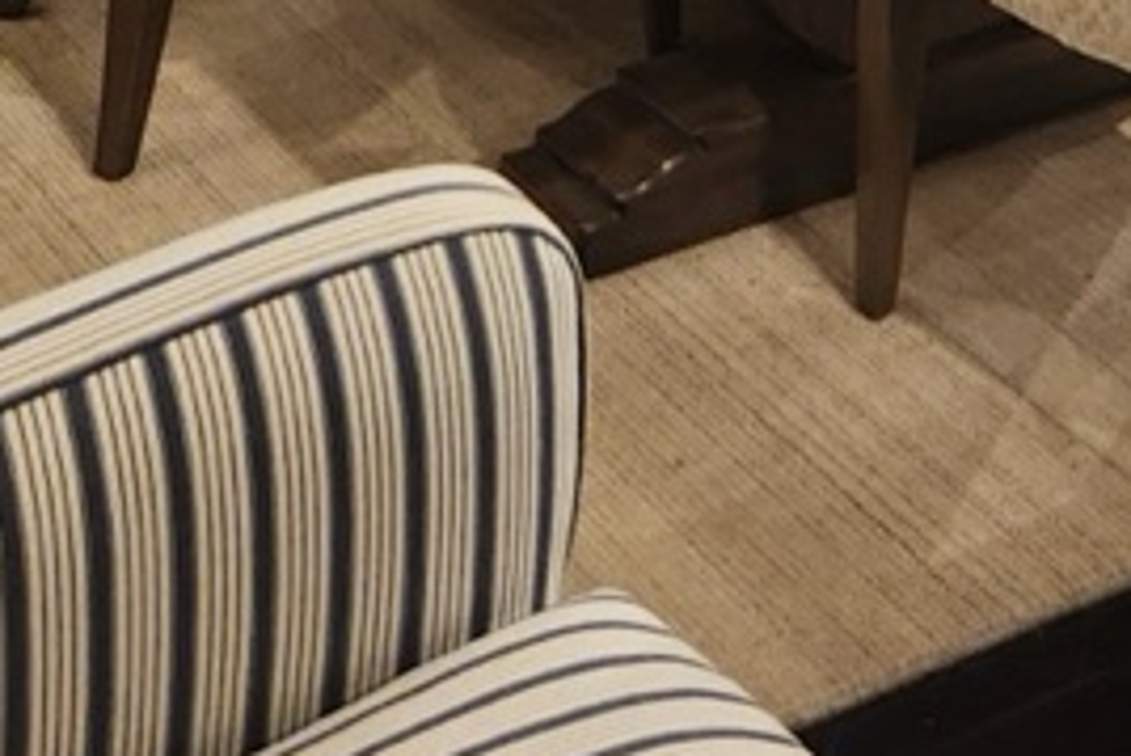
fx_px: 3363
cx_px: 1249
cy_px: -971
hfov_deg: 18.4
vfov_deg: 11.1
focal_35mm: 107
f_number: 1.8
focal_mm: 5.4
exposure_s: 1/120
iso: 200
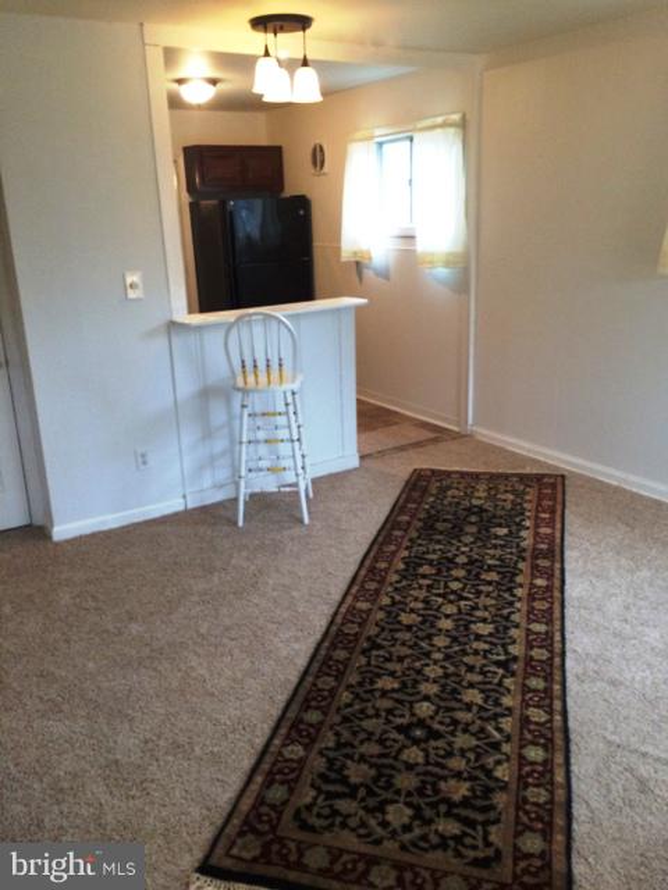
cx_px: 334
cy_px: 445
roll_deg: +2.0
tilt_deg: -17.6
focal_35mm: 29
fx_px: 746
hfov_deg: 48.2
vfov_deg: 61.7
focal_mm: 4.15
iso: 250
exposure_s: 1/30
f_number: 2.2
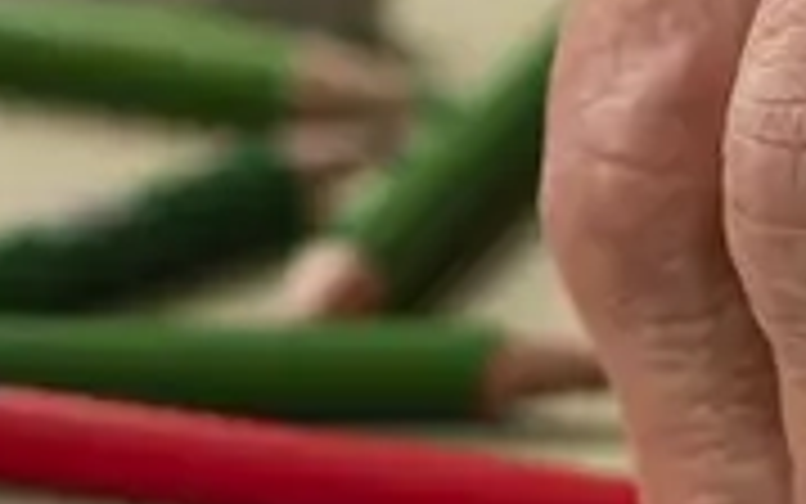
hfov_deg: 6.1
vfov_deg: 3.8
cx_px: 284
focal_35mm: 342
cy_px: 202
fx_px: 7515
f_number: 2.8
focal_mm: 50
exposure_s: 1/125
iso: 640
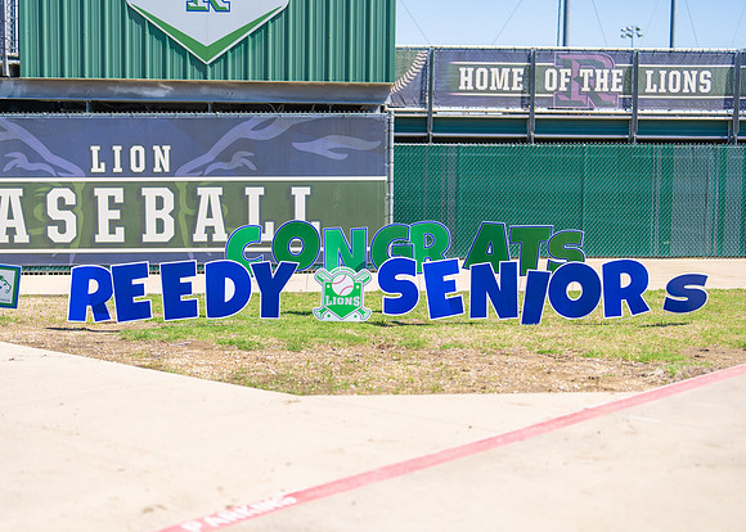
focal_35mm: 53
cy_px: 266
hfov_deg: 36.9
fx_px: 1117
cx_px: 345
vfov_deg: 26.8
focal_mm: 50
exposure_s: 1/8000
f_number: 1.2
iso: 100
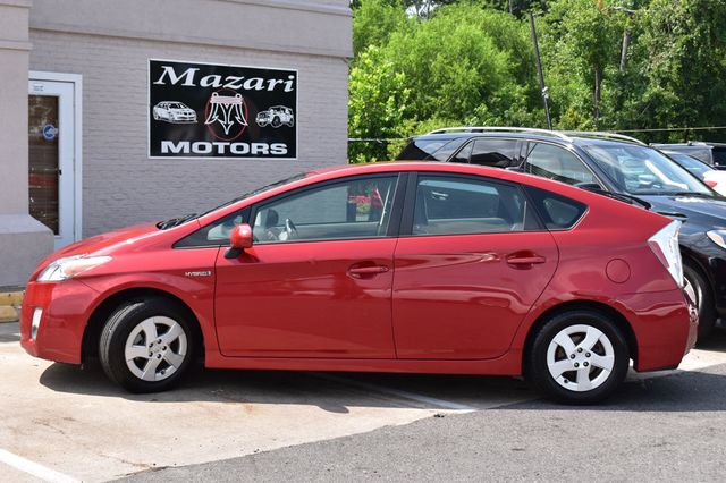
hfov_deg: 33.4
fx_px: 1209
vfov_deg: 22.6
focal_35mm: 60
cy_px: 242
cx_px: 363
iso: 400
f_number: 11
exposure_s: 1/400
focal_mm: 40
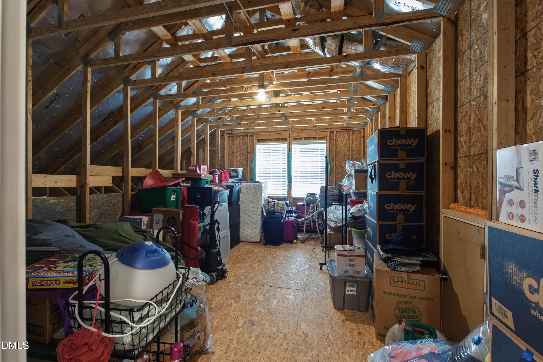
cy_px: 181
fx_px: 226
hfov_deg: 100.4
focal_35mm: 15
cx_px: 272
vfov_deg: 77.3
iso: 100
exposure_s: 4
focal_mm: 10
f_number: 8
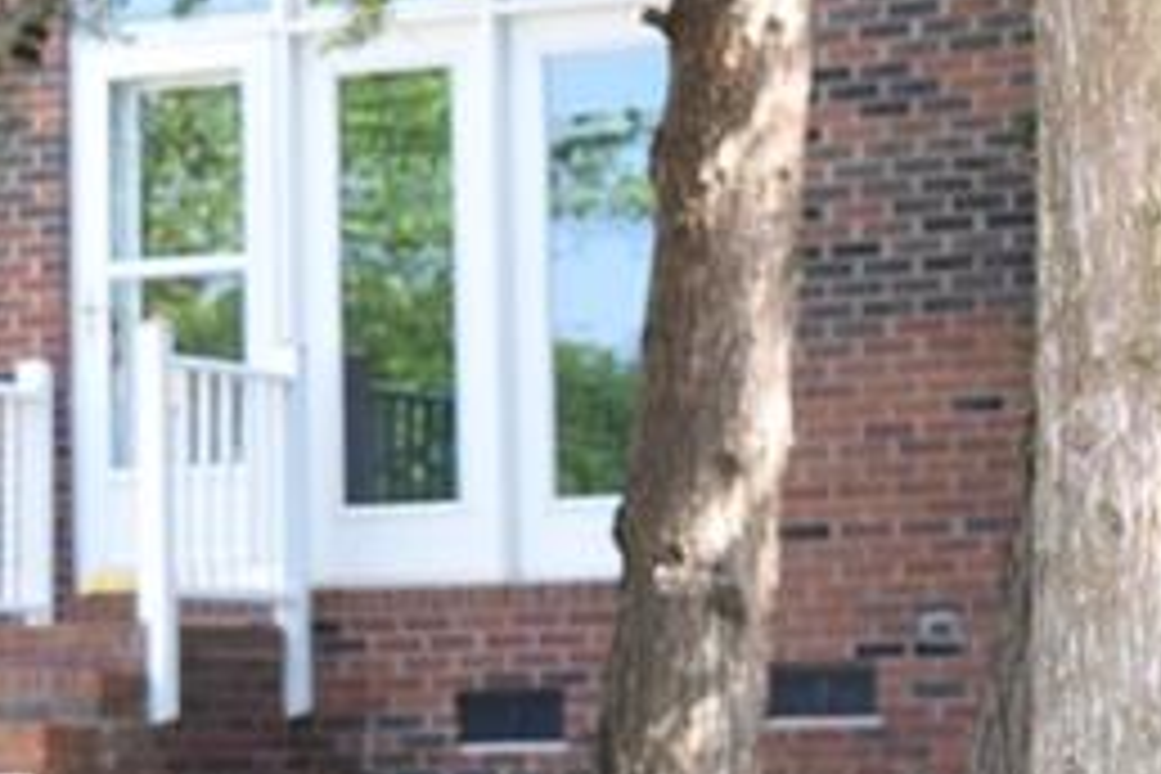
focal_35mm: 149
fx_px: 4804
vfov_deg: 9.2
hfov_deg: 13.8
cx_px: 468
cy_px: 108
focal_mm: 25
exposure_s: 1/60
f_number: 4
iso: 100
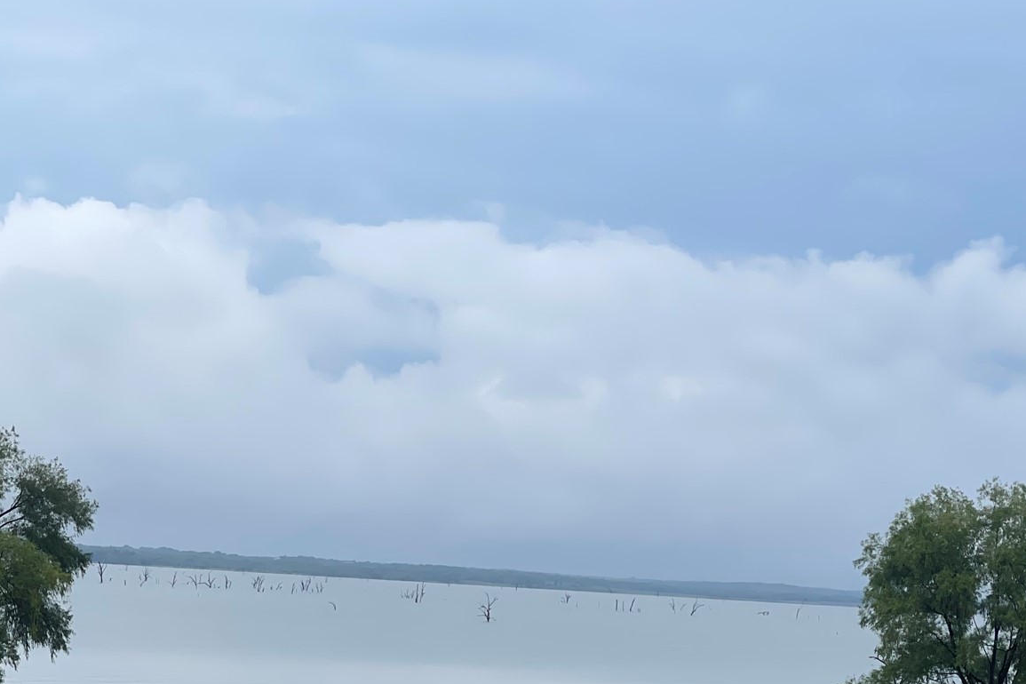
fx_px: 3363
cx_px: 454
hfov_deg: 17.3
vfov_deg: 11.5
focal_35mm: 118
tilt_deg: -1.0
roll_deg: -3.3
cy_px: 630
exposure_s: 1/298
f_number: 2.2
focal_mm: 7.5
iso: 25
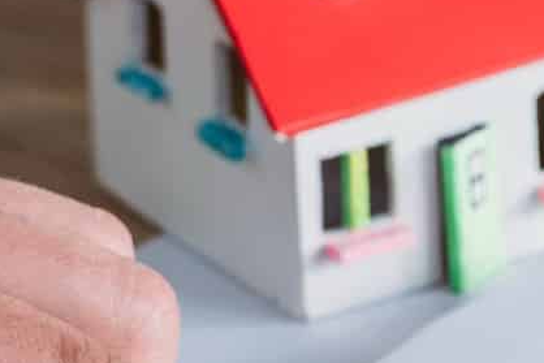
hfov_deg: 2.7
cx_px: 996
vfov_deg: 1.8
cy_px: 325
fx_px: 11578
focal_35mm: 766
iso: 160
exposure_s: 1/200
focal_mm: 200
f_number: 7.1
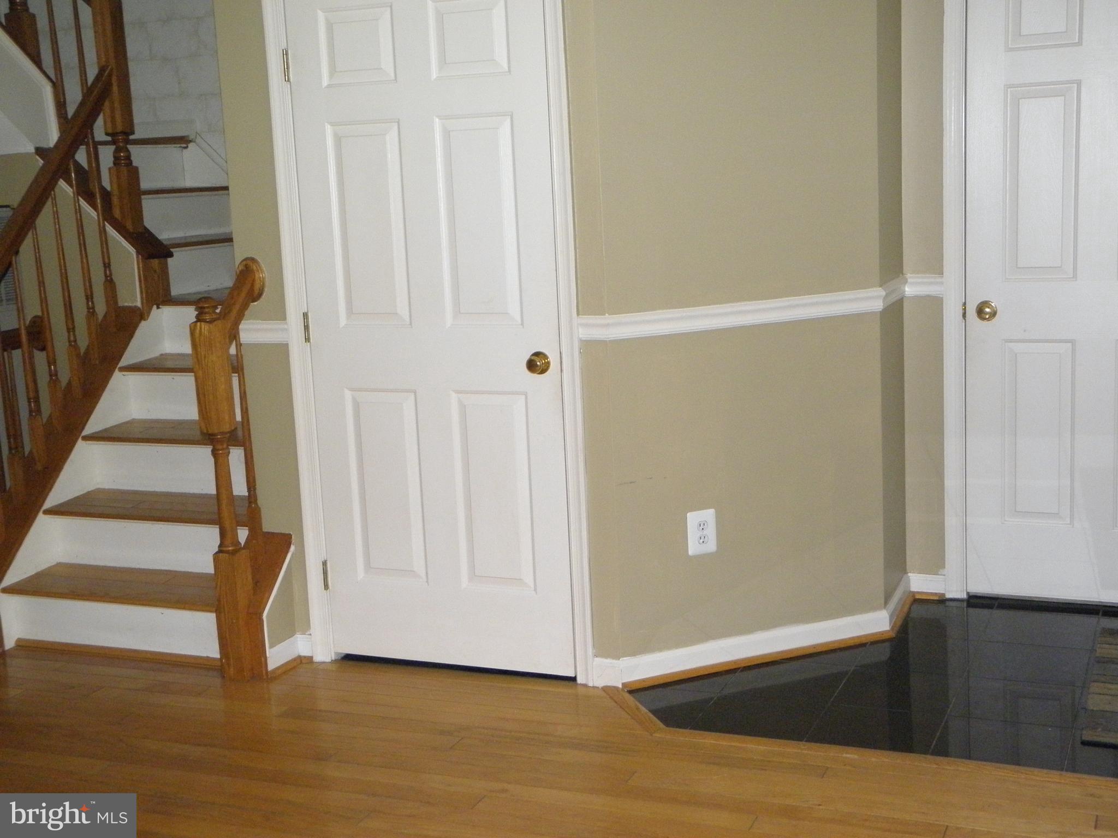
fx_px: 1421
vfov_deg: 32.9
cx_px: 559
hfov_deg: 42.9
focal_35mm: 44
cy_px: 419
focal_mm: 7.9
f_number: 3.9
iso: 400
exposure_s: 1/100
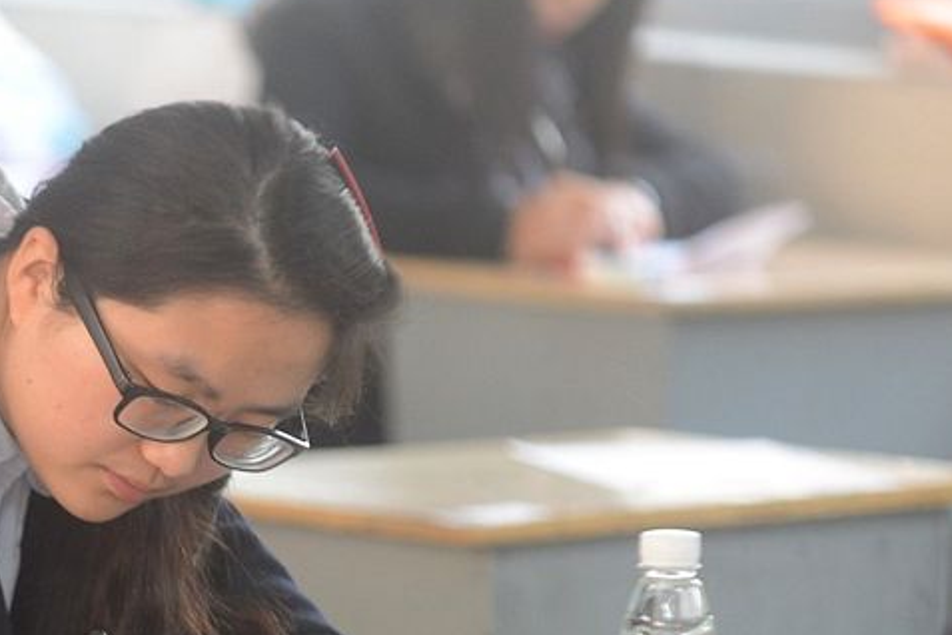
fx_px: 9308
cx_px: 100
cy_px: 674
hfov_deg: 5.8
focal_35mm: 352
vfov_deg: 3.9
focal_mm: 140
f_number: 2.8
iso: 1000
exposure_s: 1/125
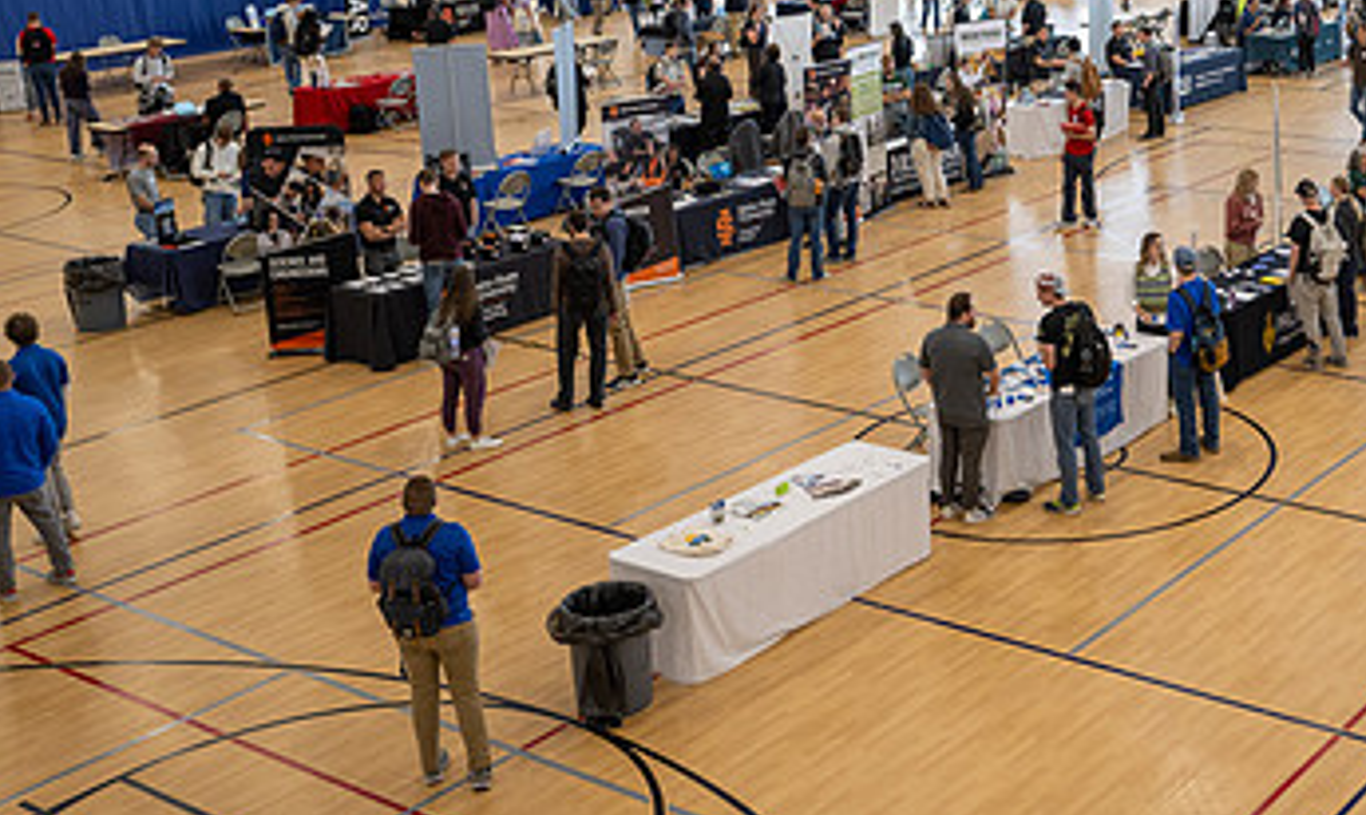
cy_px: 197
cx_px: 1144
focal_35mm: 52
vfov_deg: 23.8
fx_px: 1912
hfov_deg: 37.5
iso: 800
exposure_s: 1/100
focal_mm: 30
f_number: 4
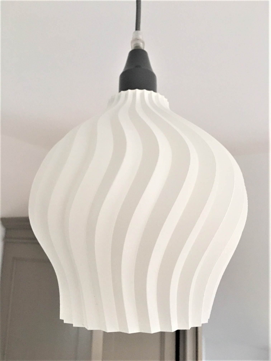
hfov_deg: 48.2
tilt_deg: +12.2
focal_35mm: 29
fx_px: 303
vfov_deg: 61.7
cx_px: 136
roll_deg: -1.3
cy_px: 180
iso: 100
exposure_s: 1/10
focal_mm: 4.15
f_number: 2.2
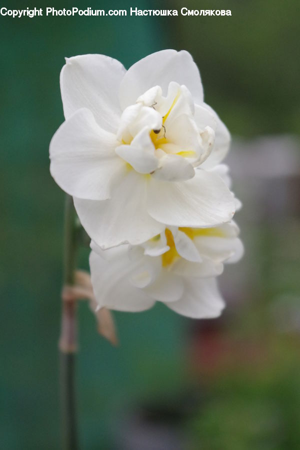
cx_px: 150
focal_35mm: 82
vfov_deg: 24.8
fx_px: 1025
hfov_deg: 16.7
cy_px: 225
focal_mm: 55
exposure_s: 1/1600
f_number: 7.1
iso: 1600
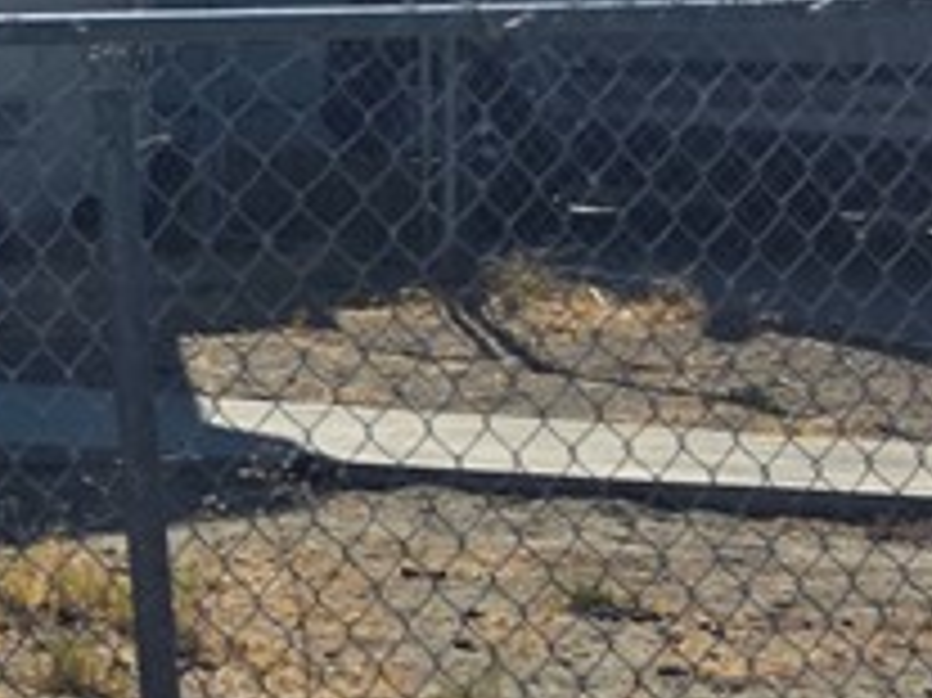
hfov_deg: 13.4
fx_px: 3068
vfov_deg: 12.8
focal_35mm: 114
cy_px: 27
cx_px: -1220
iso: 80
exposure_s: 1/7061
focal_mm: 6.3
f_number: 1.7
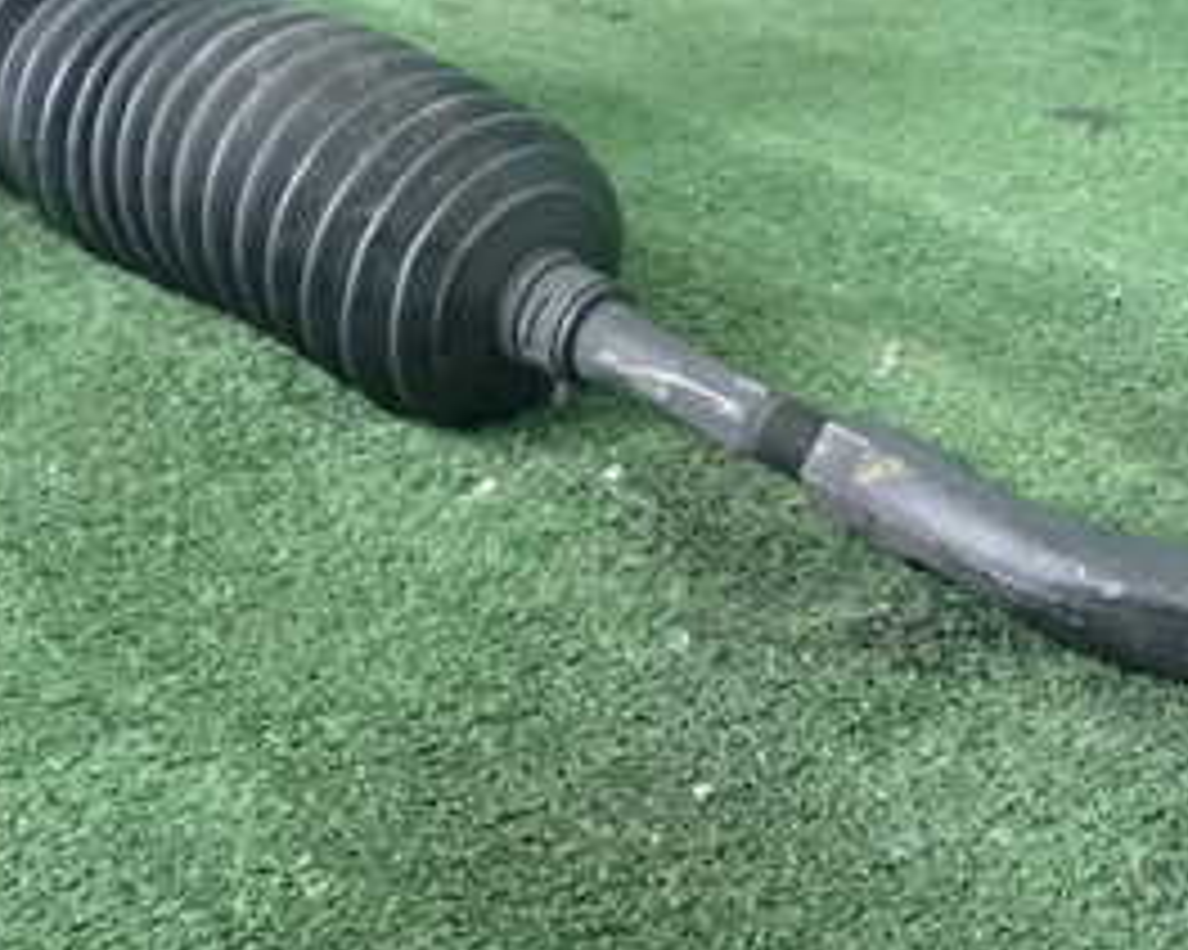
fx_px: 2812
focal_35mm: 80
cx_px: 778
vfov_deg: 19.0
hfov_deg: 23.8
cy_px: 180
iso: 1600
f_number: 2.5
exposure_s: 1/125
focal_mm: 6.37
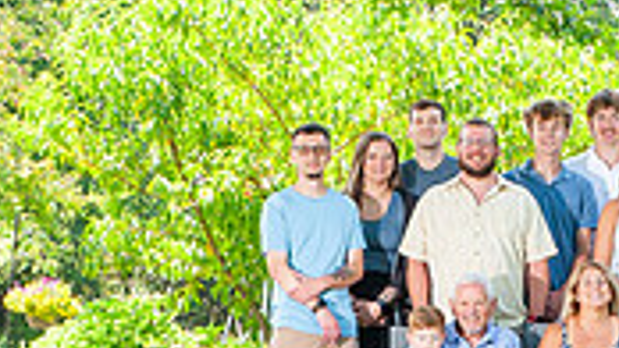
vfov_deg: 5.8
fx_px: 3464
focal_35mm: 211
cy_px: 302
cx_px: 784
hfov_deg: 10.0
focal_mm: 52
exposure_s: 1/160
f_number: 13
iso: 640
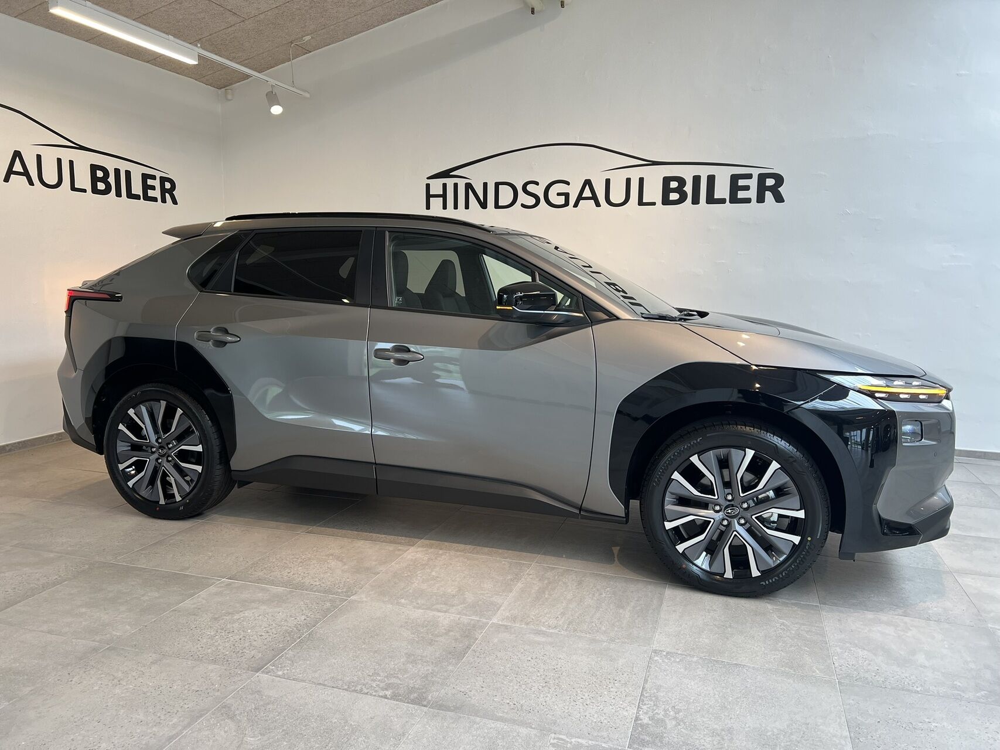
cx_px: 500
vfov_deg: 53.1
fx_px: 751
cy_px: 375
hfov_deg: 67.3
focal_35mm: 26
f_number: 1.5
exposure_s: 1/121
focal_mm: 5.7
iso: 64
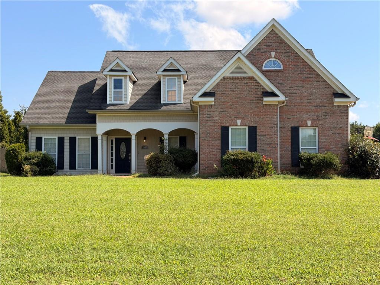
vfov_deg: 30.3
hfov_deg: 39.7
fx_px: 527
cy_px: 142
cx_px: 190
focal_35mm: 48
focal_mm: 6.76
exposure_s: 1/3226
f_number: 1.78
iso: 64
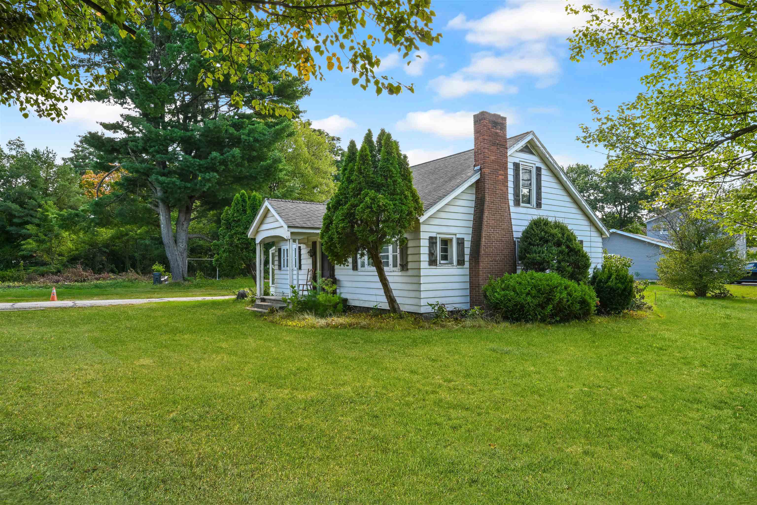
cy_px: 252
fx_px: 442
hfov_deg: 81.2
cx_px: 378
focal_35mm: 21
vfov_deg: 59.5
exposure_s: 1/15
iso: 100
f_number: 14
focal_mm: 21
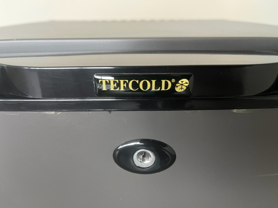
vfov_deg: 53.1
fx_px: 209
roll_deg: +0.2
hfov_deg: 67.3
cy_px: 104
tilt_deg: -22.2
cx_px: 139
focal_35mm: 26
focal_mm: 5.1
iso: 500
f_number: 1.6
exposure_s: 1/50
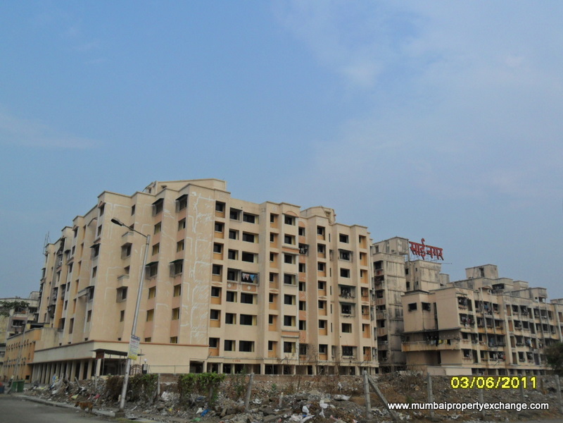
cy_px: 212
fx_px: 520
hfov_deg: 56.8
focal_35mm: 32
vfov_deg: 44.2
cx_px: 282
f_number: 3.7
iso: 100
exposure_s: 1/1000
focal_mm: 5.7
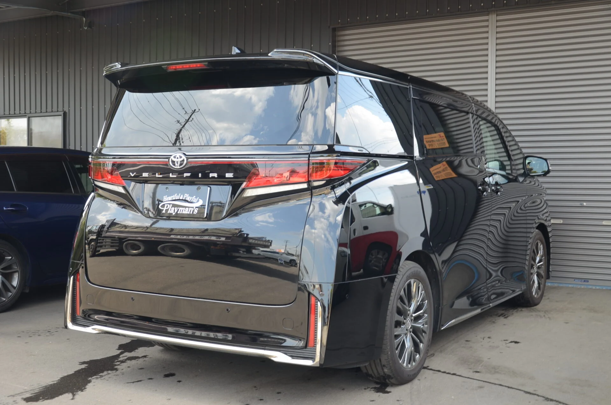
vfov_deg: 29.7
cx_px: 306
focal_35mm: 45
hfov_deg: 43.7
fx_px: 762
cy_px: 202
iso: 100
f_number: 4.2
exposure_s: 1/60
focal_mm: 30
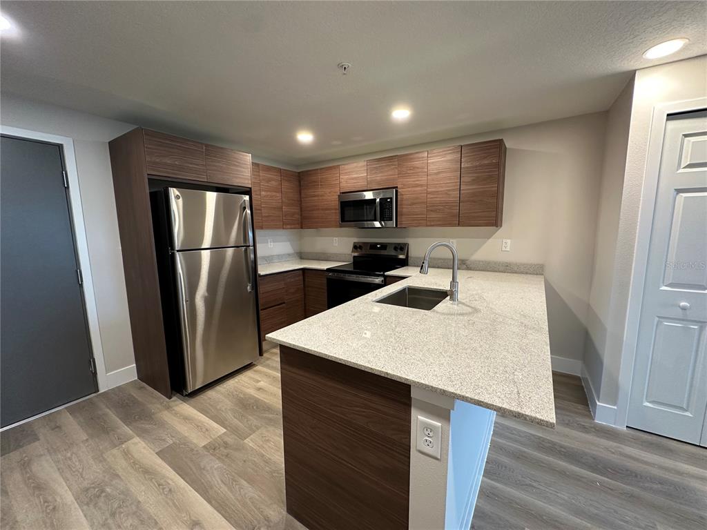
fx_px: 286
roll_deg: +0.0
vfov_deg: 85.7
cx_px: 354
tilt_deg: -7.4
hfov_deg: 102.1
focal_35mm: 14
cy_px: 265
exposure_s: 1/60
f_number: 2.2
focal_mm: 2.22
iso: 200
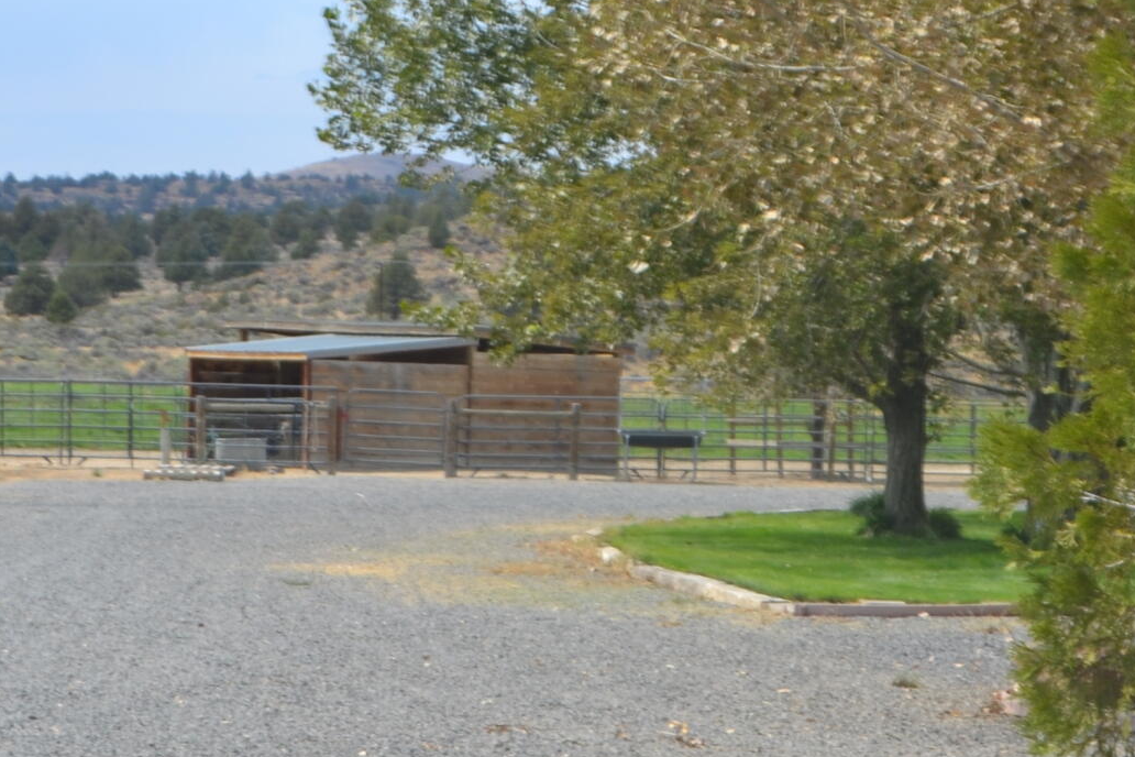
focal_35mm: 157
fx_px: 4949
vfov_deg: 8.7
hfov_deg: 13.1
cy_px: 329
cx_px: 643
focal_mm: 36
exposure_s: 1/200
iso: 100
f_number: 7.1
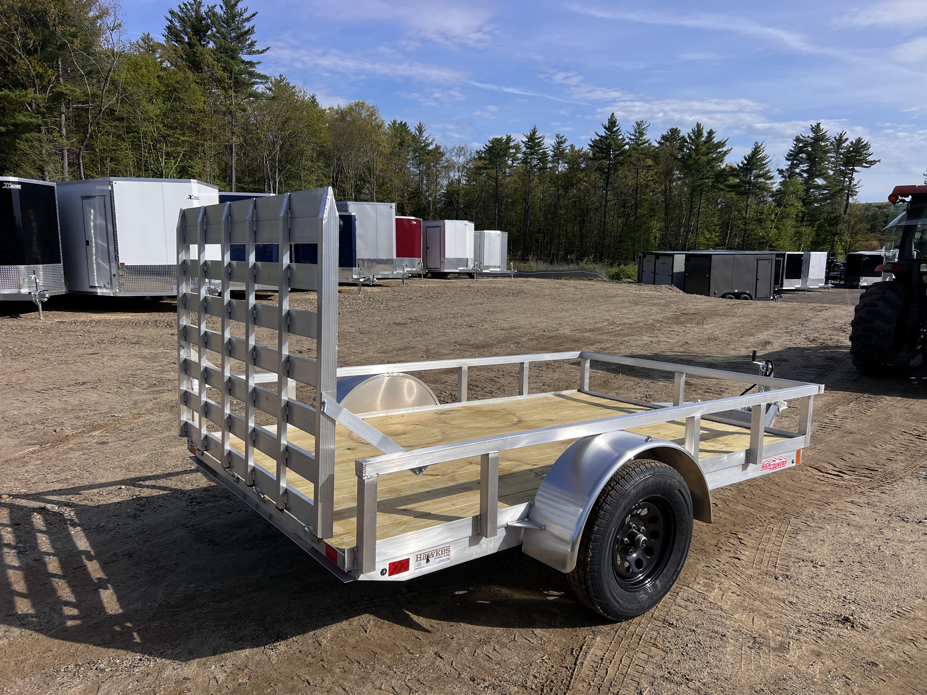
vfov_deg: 53.1
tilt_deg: -9.3
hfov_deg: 67.3
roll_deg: -2.7
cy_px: 348
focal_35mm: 26
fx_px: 696
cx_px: 464
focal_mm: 5.7
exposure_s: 1/4444
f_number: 1.5
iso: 50
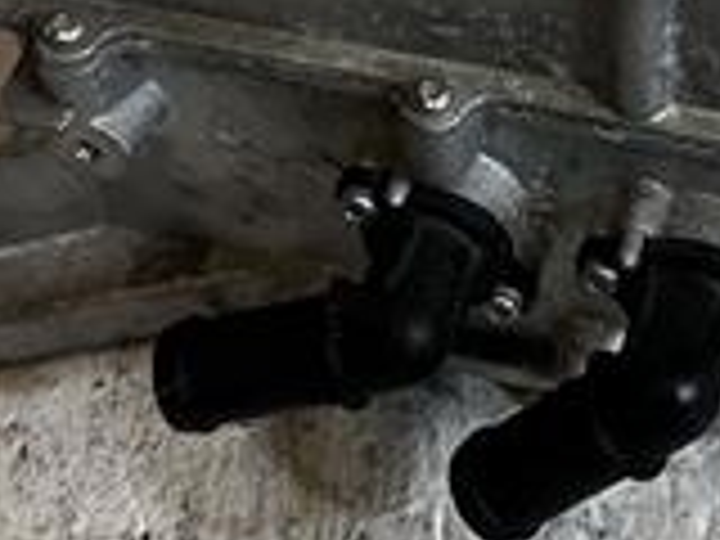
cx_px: 630
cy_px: -130
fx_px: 1997
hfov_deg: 20.1
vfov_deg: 14.8
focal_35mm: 96
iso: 64
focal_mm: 6.86
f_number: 1.78
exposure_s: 1/100
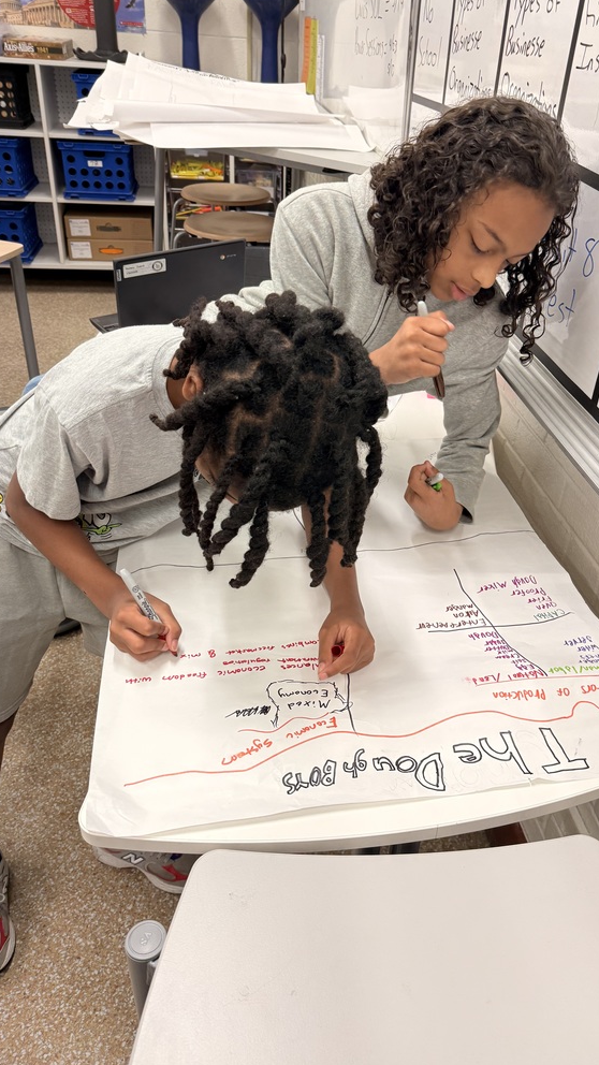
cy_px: 521
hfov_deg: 42.7
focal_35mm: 27
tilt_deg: -34.0
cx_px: 363
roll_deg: -4.3
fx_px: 762
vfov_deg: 69.9
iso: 160
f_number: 1.78
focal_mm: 6.76
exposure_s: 1/120
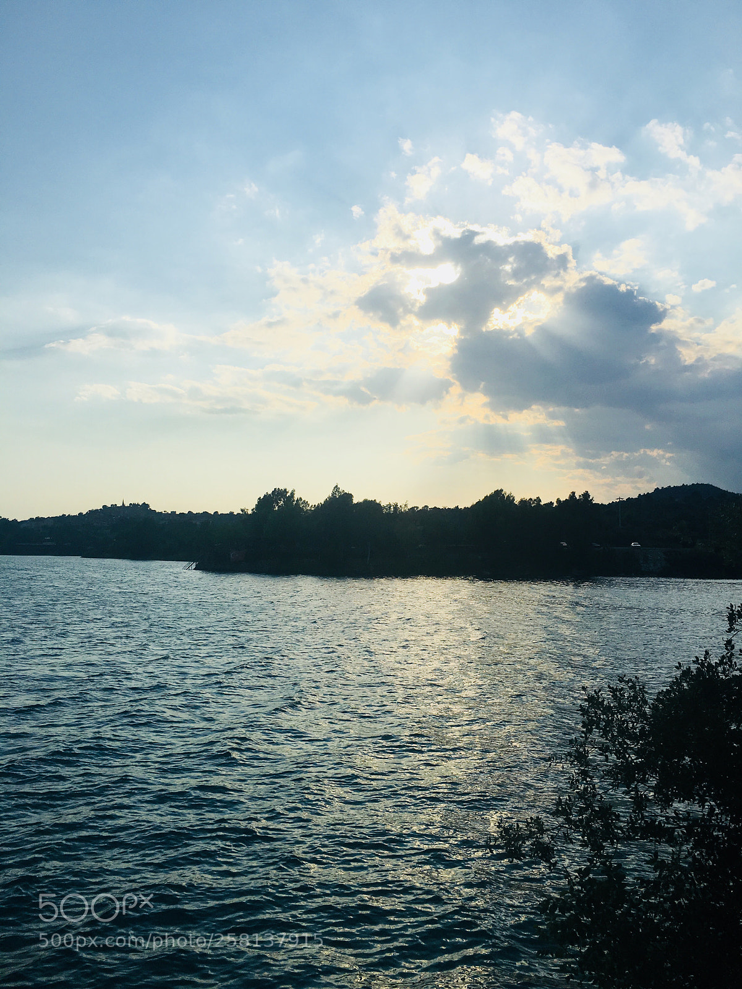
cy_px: 494
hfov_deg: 48.2
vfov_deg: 61.7
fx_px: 829
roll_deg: -0.5
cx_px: 371
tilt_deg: +4.2
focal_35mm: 29
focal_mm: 4.15
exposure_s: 1/5128
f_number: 2.2
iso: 25
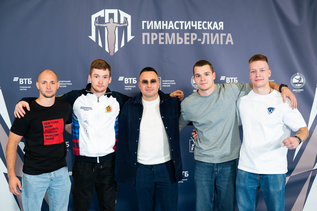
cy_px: 111
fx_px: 515
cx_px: 172
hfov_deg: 34.2
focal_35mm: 59
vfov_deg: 23.1
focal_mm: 51
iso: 1100
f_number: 2.8
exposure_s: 1/500
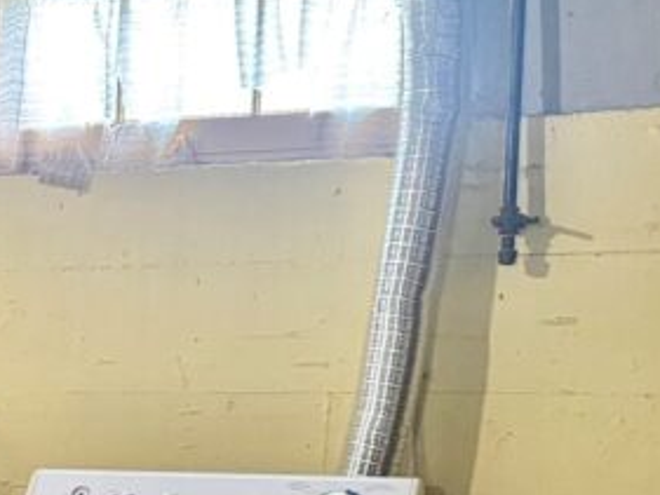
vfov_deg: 15.7
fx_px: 1736
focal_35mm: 91
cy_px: 572
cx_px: -429
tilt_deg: -8.0
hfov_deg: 18.2
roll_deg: +0.6
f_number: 1.78
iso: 500
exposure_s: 1/60
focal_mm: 6.76
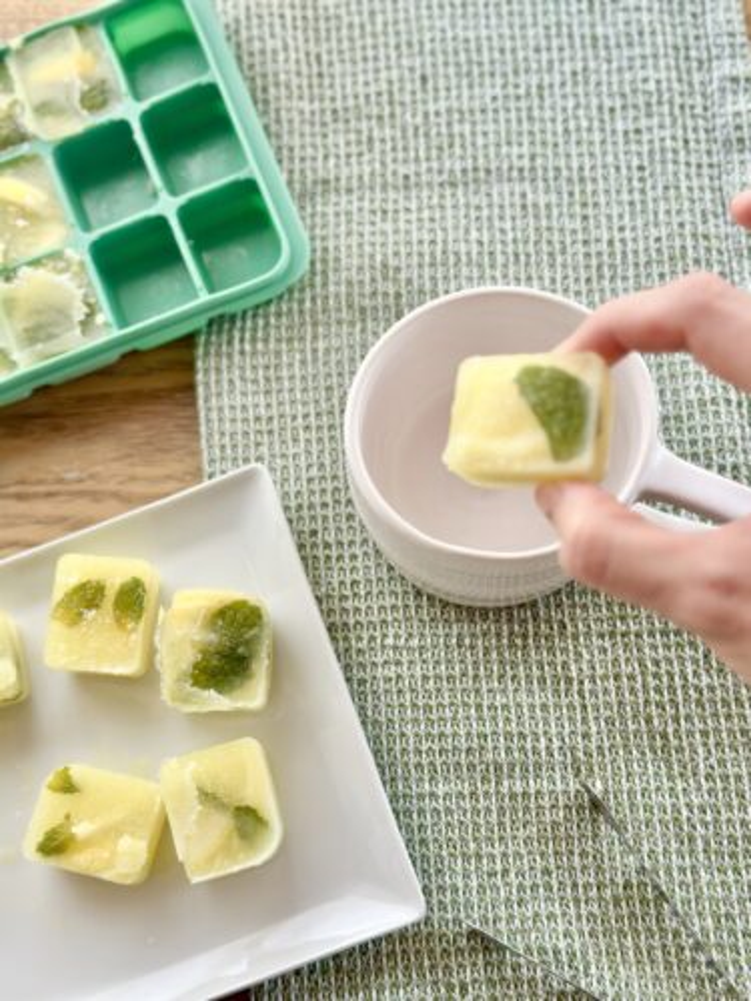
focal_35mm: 48
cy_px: 500
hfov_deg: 30.3
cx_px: 376
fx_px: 1388
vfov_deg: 39.7
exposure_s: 1/60
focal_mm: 6.86
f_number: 1.78
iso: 125
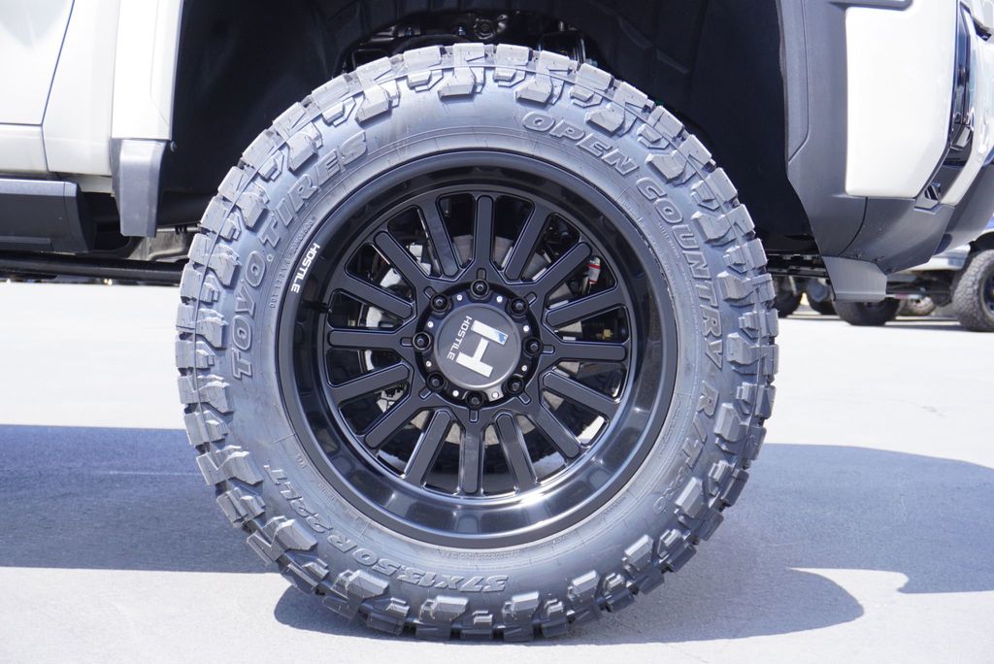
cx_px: 497
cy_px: 332
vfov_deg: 24.4
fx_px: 1533
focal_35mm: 56
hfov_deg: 35.9
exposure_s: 1/80
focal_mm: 37
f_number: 6.3
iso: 100
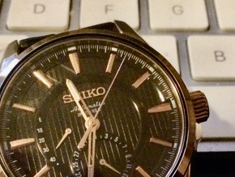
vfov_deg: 22.6
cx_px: 159
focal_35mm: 64
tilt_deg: -51.1
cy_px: 145
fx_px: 435
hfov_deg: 30.0
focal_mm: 4.15
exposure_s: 1/17
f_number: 2.2
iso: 640
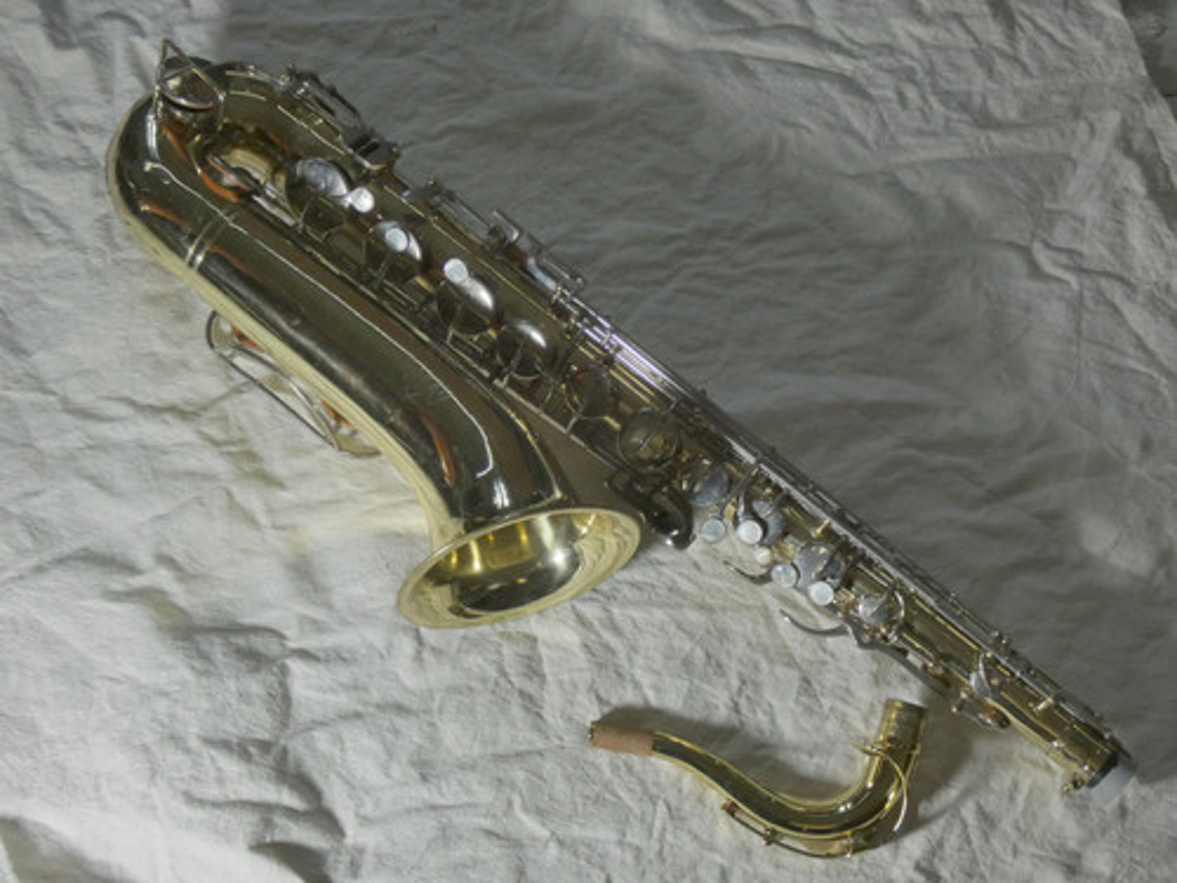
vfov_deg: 29.1
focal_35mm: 50
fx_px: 1700
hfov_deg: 38.2
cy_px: 442
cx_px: 588
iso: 200
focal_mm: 9
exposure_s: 1/80
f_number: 3.9
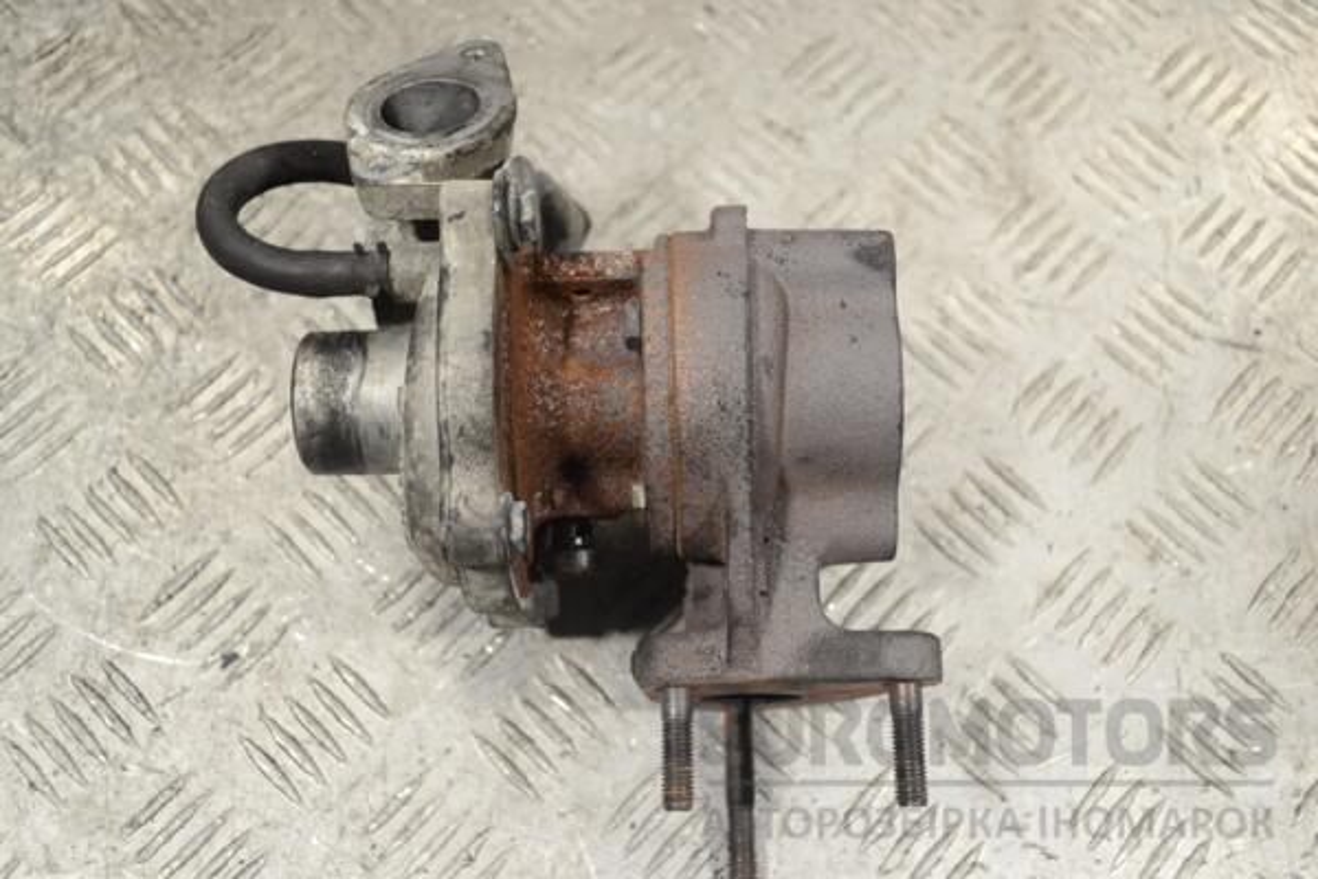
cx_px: 659
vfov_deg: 34.2
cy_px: 440
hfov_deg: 49.6
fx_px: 1428
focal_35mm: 39
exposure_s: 1/30
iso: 125
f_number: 4.2
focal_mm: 26
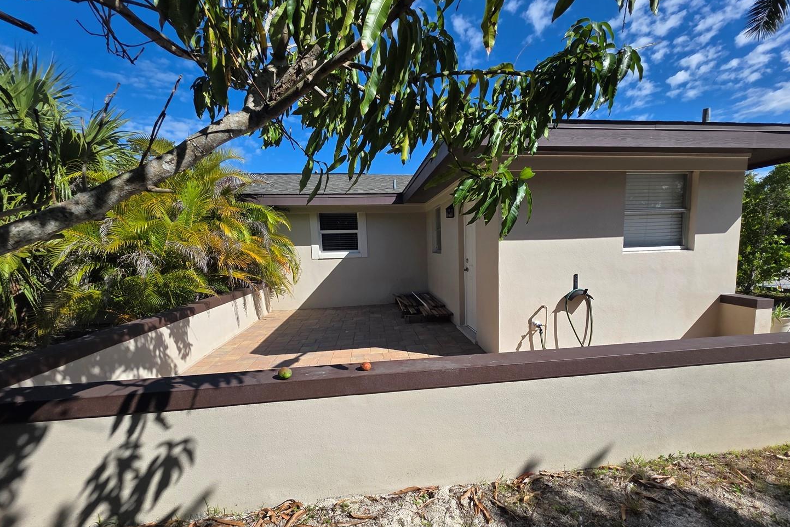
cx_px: 420
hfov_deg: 100.3
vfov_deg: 77.1
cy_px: 288
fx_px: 329
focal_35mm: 15
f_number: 1.9
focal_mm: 2.2
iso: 40
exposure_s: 1/2359
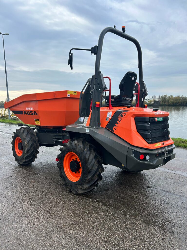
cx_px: 94
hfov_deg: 53.1
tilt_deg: -5.7
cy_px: 125
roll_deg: +2.3
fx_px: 187
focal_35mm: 26
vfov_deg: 67.3
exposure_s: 1/1048
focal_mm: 5.7
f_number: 1.5
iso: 50
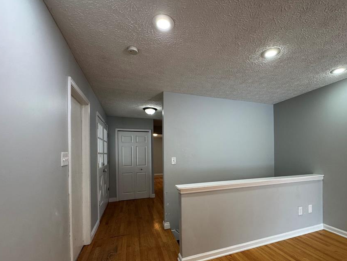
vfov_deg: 74.0
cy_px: 154
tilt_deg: -1.0
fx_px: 170
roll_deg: +1.7
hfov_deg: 90.7
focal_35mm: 17
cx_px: 193
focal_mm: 2.22
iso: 250
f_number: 2.2
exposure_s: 1/120
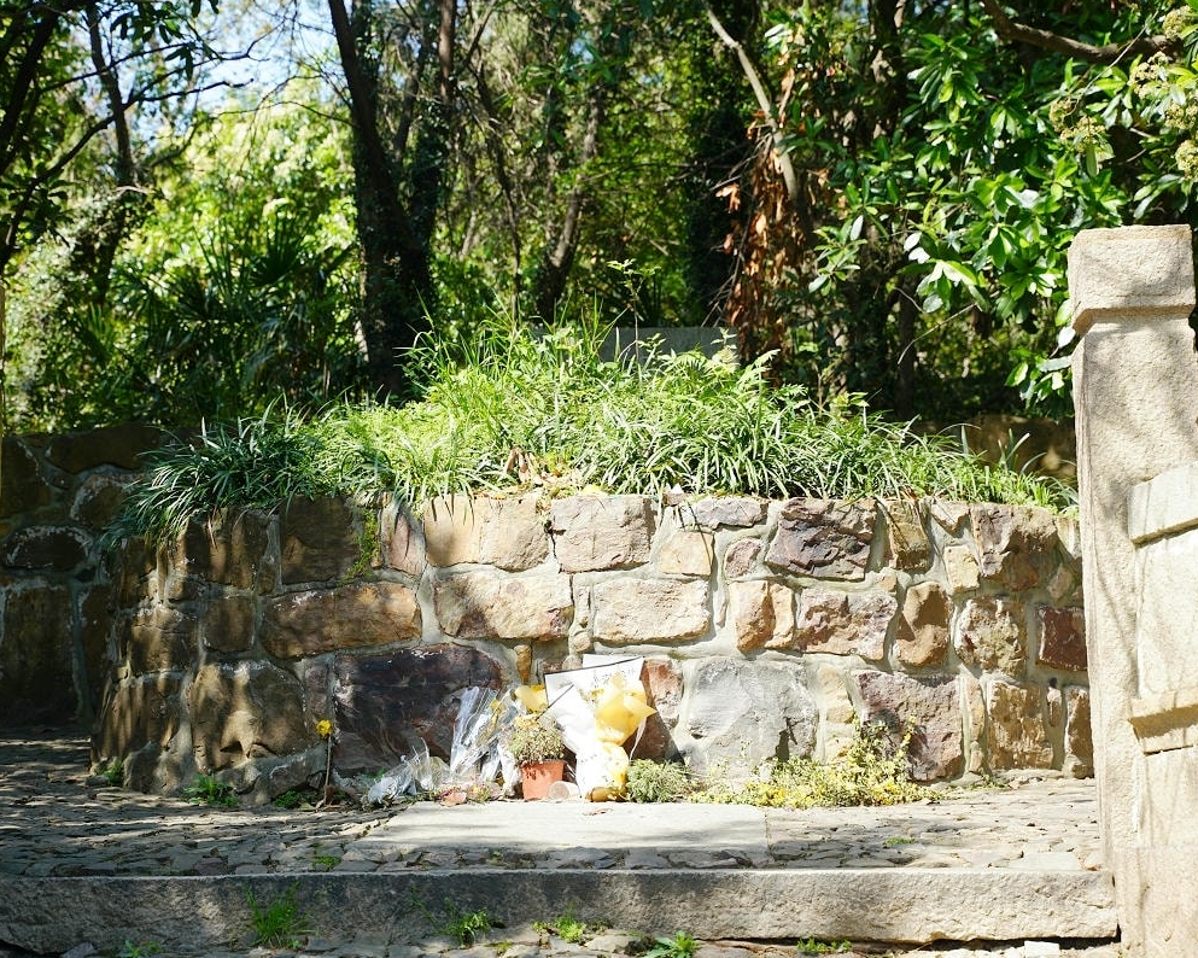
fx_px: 2694
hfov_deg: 25.0
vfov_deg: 20.2
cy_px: 477
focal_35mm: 76
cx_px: 518
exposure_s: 1/100
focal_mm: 67
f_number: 5
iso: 100
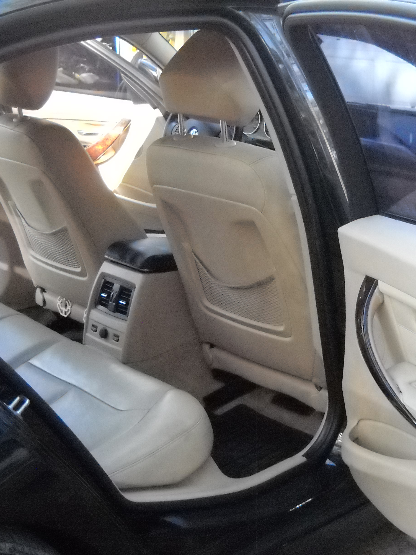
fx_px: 881
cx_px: 283
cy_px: 279
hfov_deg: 26.4
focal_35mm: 55
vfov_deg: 34.9
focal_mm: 6.72
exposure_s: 1/228
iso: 800
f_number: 3.1
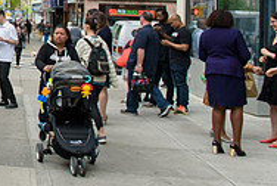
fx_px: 570
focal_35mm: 74
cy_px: -13
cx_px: -124
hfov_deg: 22.9
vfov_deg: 17.9
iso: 200
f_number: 4
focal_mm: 24
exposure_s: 1/250
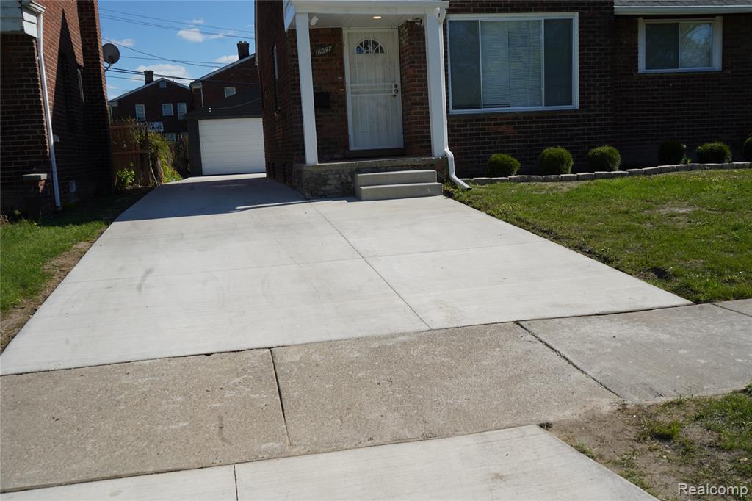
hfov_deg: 55.8
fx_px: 710
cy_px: 250
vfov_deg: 38.9
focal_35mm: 34
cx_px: 376
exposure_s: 1/250
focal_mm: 34
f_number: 10
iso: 100
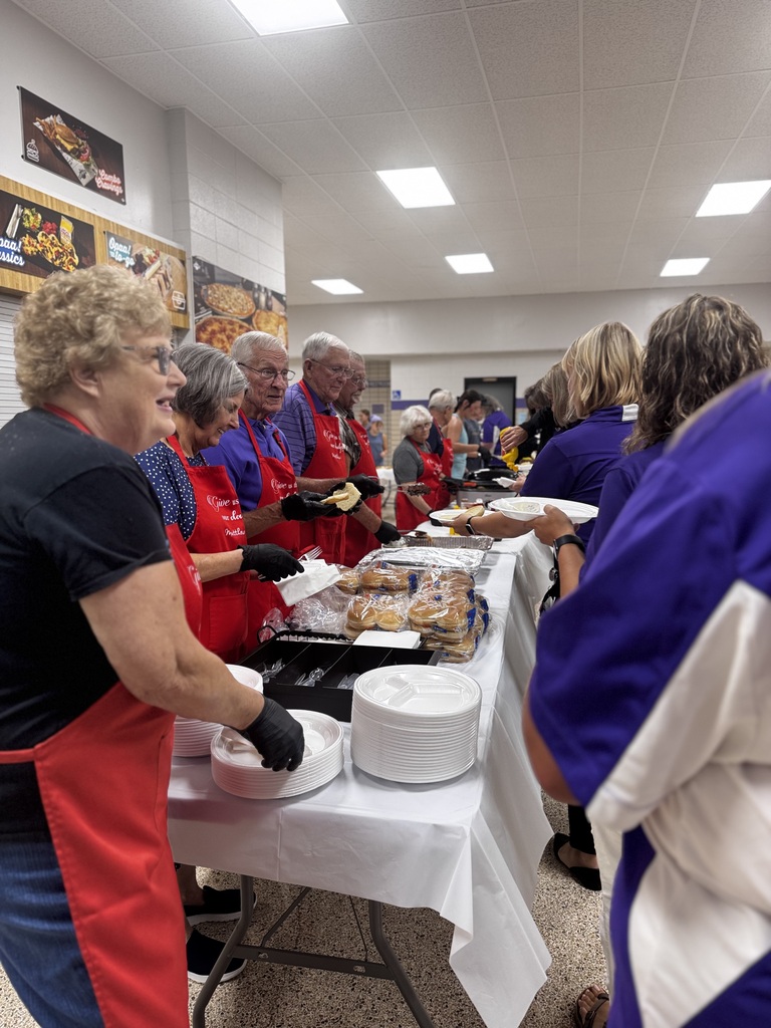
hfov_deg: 56.8
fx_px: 713
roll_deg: +1.7
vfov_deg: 71.6
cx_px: 386
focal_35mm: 24
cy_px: 514
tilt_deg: -7.9
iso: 160
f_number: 1.78
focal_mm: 6.76
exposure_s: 1/60
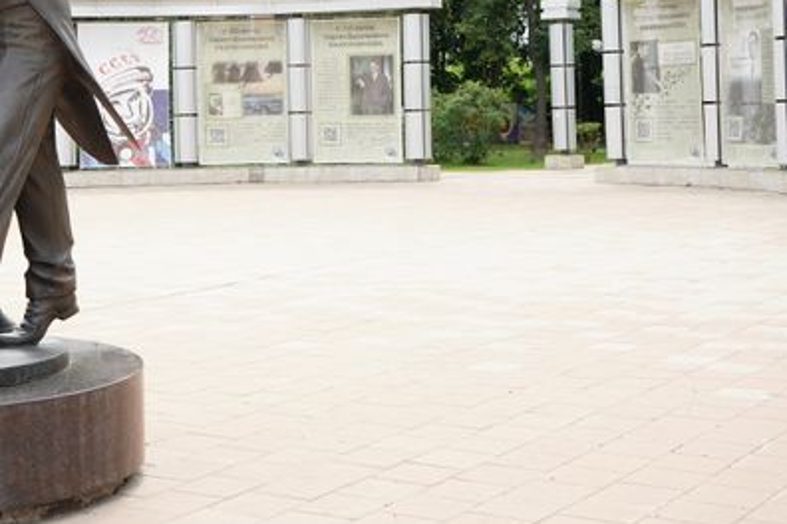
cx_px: 218
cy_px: 91
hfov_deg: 29.7
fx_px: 1465
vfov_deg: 20.1
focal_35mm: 67
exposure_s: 1/125
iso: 100
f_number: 7.1
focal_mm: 38
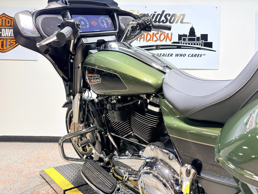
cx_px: 129
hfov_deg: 67.3
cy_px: 97
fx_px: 194
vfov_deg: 53.1
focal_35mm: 26
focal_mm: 5.96
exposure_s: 1/120
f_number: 1.6
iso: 64
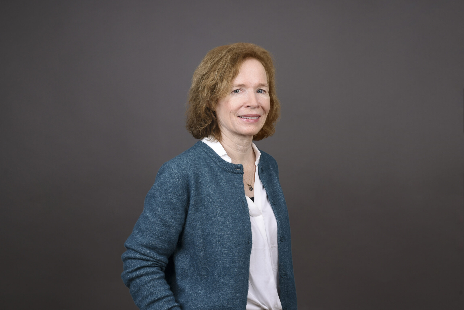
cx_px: 232
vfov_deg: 32.7
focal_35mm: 41
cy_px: 155
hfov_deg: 47.4
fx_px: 529
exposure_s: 1/160
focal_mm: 41
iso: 100
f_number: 8
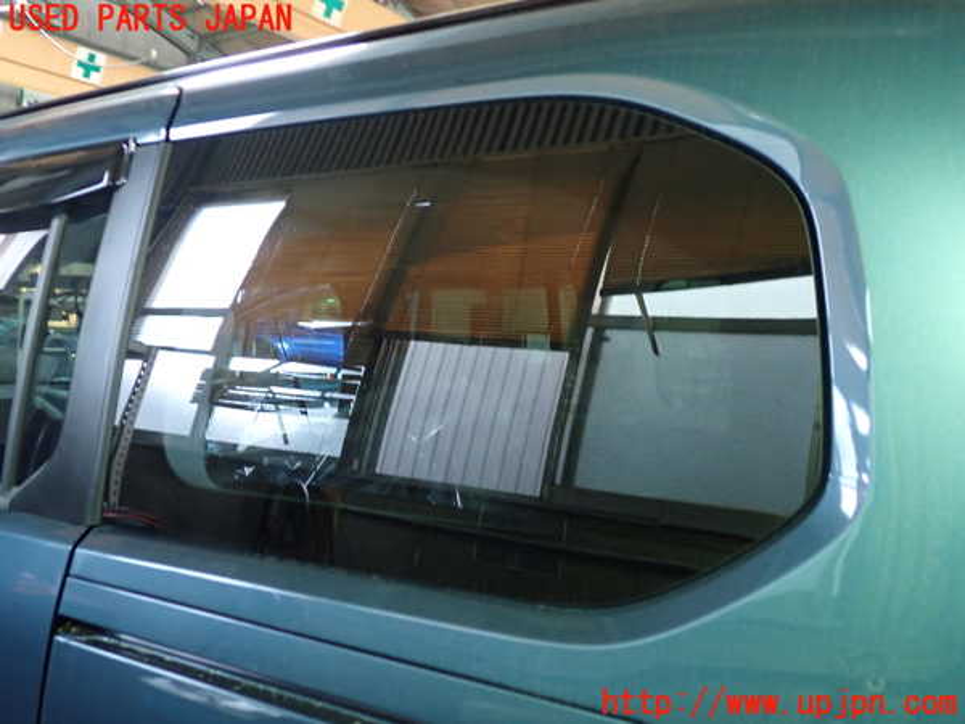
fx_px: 836
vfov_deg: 46.8
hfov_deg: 60.0
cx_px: 482
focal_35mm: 30
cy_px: 362
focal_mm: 5.4
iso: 500
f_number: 2.3
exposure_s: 1/30
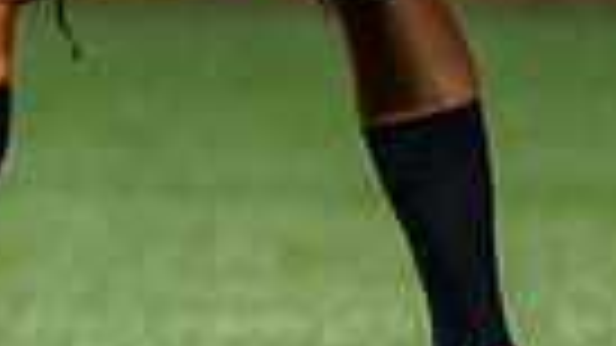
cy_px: -366
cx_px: -720
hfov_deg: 0.7
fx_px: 54234
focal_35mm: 3321
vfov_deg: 0.4
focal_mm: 560
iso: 6400
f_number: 4
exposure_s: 1/1250
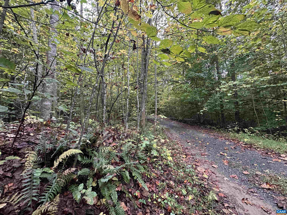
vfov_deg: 85.7
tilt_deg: +2.5
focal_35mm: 14
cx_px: 144
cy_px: 108
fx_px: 116
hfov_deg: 102.1
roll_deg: +5.2
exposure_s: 1/60
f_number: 2.2
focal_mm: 2.22
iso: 320
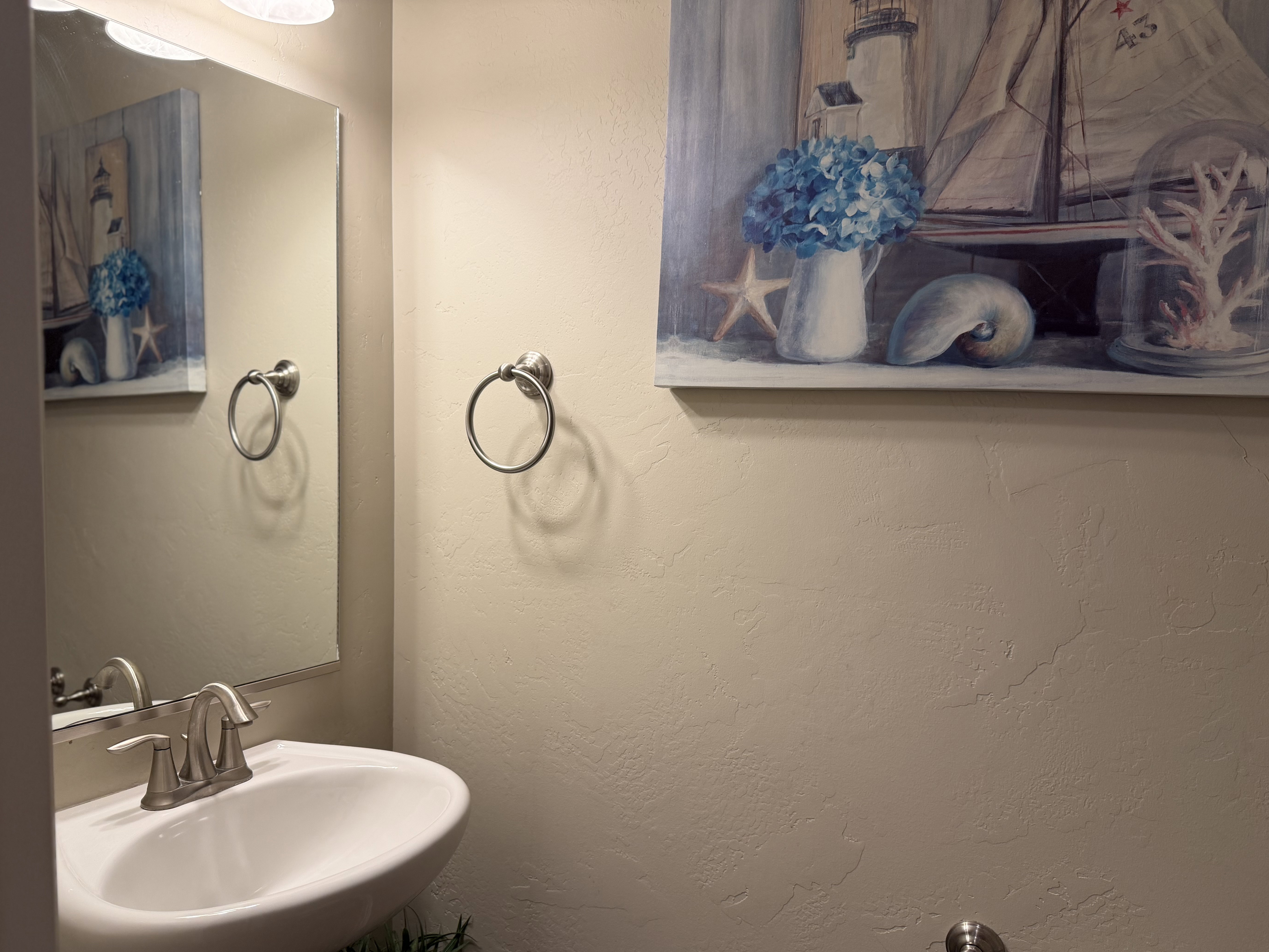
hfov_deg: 69.4
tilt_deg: -4.3
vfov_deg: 54.9
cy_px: 494
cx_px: 612
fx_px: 916
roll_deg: -0.7
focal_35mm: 25
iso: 125
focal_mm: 6.76
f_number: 1.78
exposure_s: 1/60
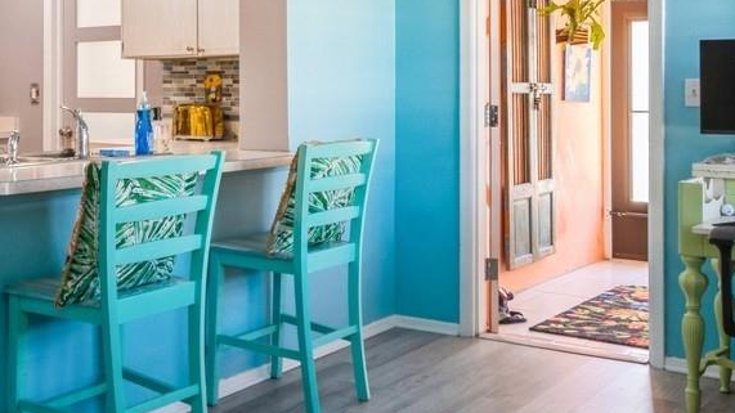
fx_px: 857
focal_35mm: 44
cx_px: 308
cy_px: 63
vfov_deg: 26.4
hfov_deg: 46.2
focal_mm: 10
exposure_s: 1/8
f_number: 8
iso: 200
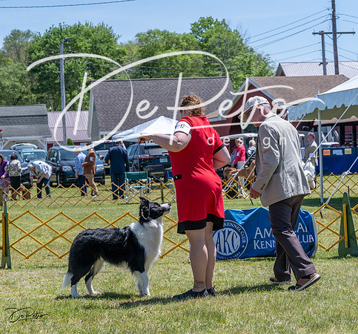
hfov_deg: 18.5
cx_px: 134
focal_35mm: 97
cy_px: 163
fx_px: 1097
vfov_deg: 17.3
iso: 500
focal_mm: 77
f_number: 7.1
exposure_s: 1/1600
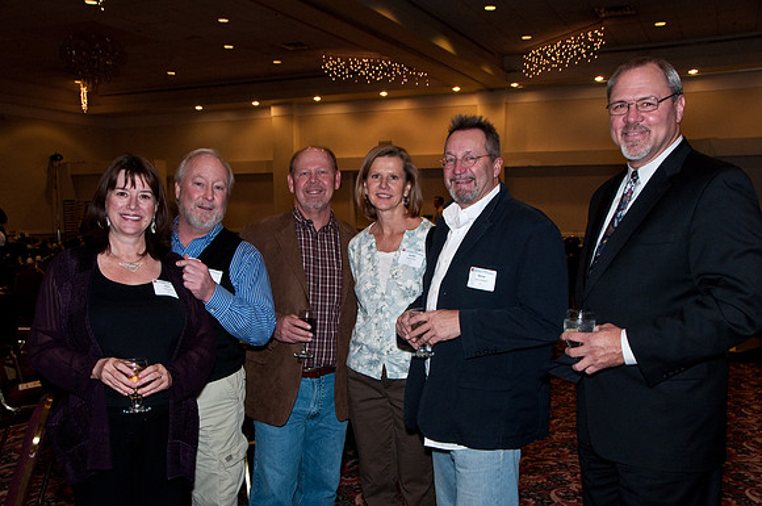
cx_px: 381
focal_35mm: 36
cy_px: 253
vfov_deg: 36.8
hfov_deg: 53.2
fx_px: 761
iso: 640
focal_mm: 24
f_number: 6.3
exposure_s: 1/60
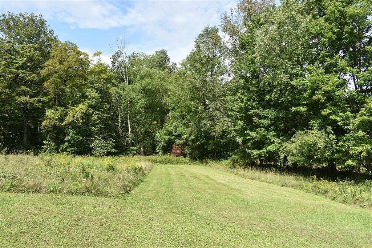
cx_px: 186
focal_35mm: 27
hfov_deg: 67.4
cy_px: 124
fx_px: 279
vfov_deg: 47.9
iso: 140
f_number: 8
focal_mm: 18
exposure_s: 1/250
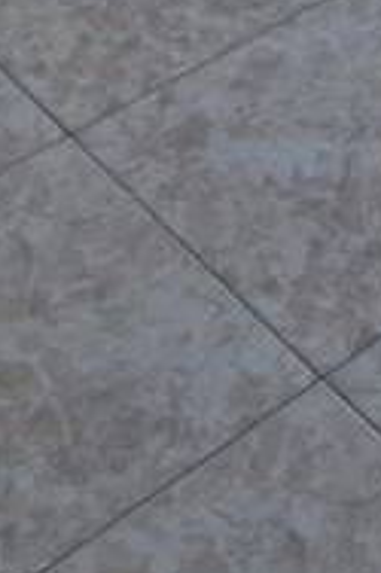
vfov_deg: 12.0
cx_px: 564
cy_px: -1035
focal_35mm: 108
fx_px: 1718
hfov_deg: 12.1
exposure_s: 1/50
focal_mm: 2.2
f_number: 2.2
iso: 50
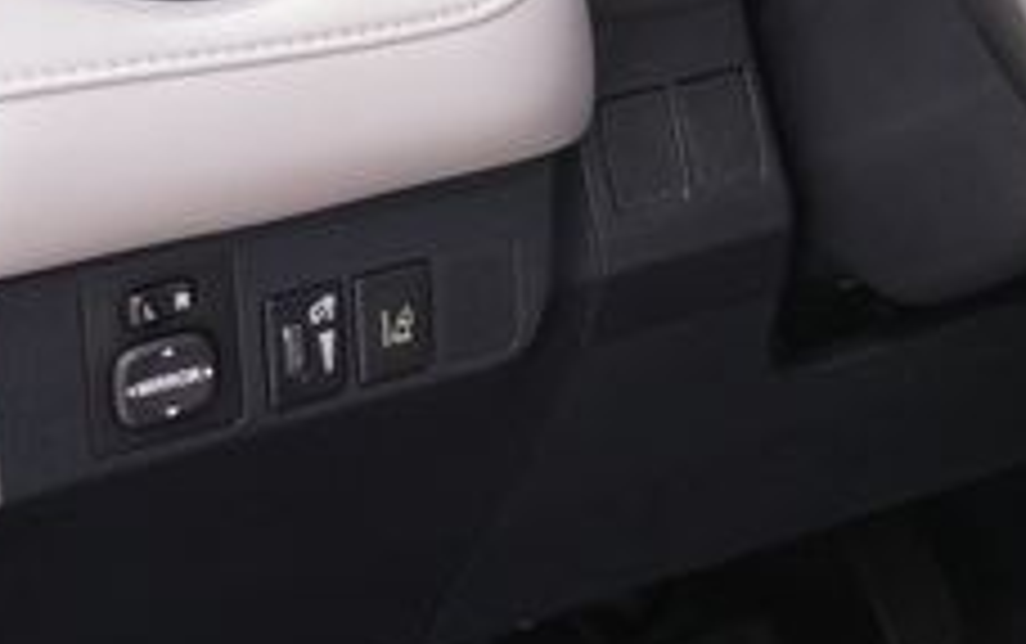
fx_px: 2883
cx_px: 1228
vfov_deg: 12.4
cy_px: -169
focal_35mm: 103
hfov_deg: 19.1
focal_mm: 24
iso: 800
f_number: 4.5
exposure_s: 1/60
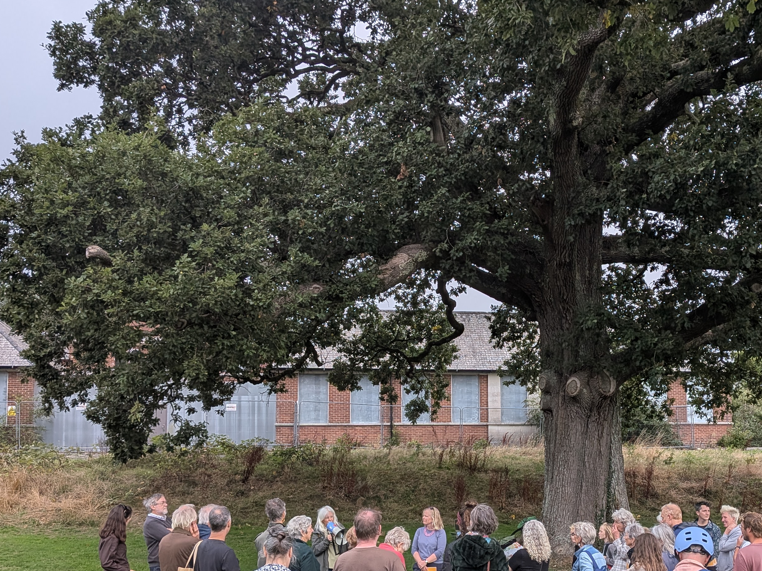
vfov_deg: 36.2
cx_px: 496
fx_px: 858
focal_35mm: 39
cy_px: 411
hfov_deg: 47.2
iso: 31
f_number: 1.7
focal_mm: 4.53
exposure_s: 1/936
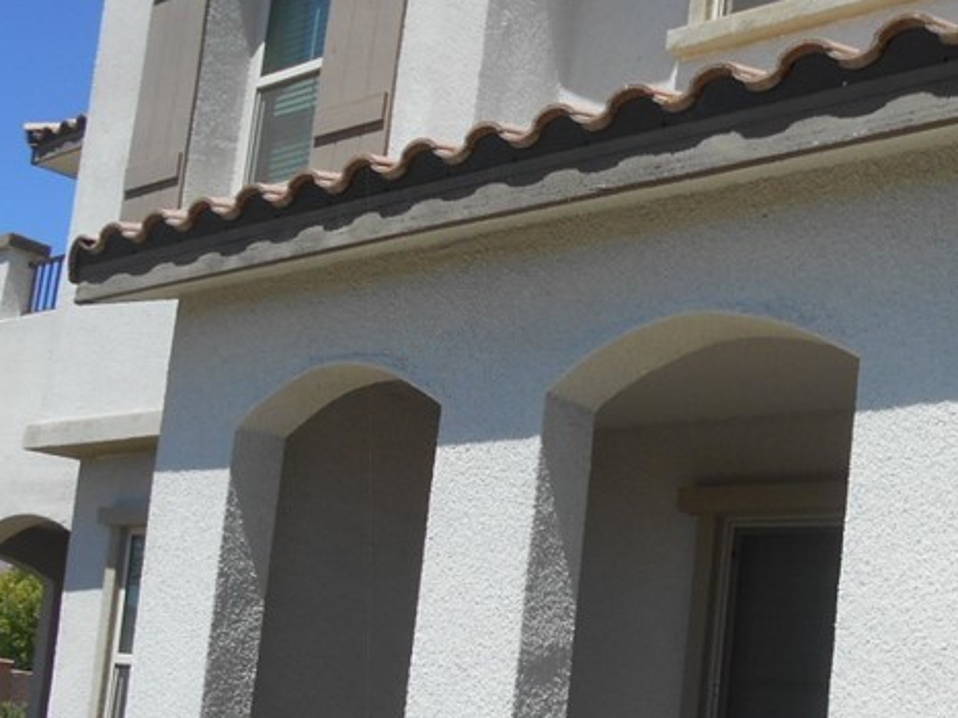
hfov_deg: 32.8
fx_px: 1577
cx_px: 769
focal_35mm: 57
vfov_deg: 25.3
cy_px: 546
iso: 80
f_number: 3.2
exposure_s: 1/1000
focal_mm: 4.6
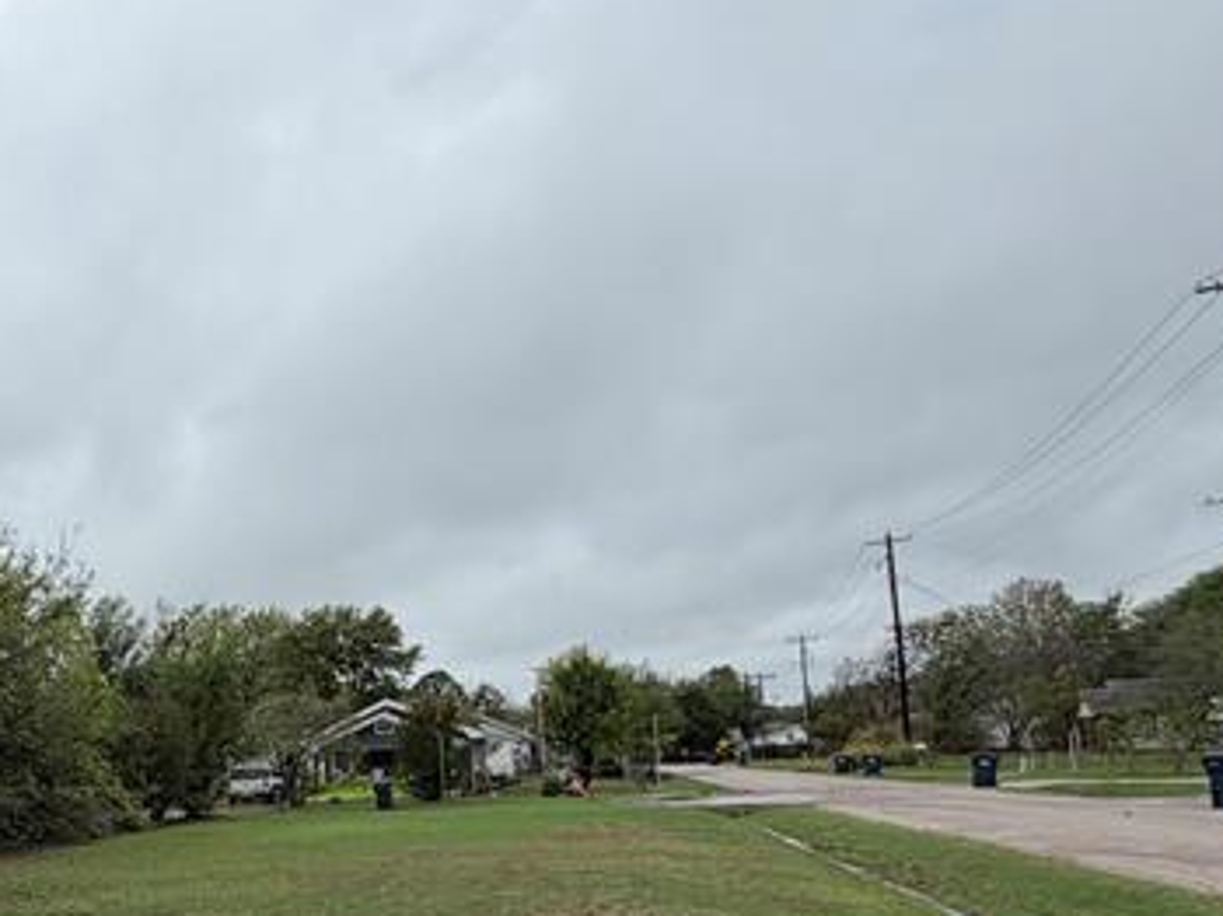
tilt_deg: +1.3
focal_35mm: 41
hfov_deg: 40.0
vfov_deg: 34.0
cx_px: -10
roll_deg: +3.6
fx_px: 1448
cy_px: 741
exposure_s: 1/770
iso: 25
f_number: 2.2
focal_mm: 2.22
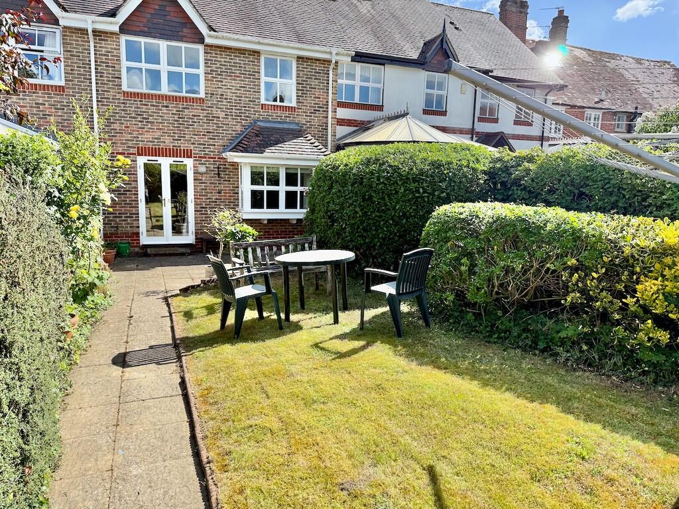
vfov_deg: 56.8
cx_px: 340
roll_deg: -1.5
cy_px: 254
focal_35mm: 24
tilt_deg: -10.0
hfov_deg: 71.6
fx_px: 471
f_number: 1.78
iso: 100
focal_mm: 6.76
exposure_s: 1/3021
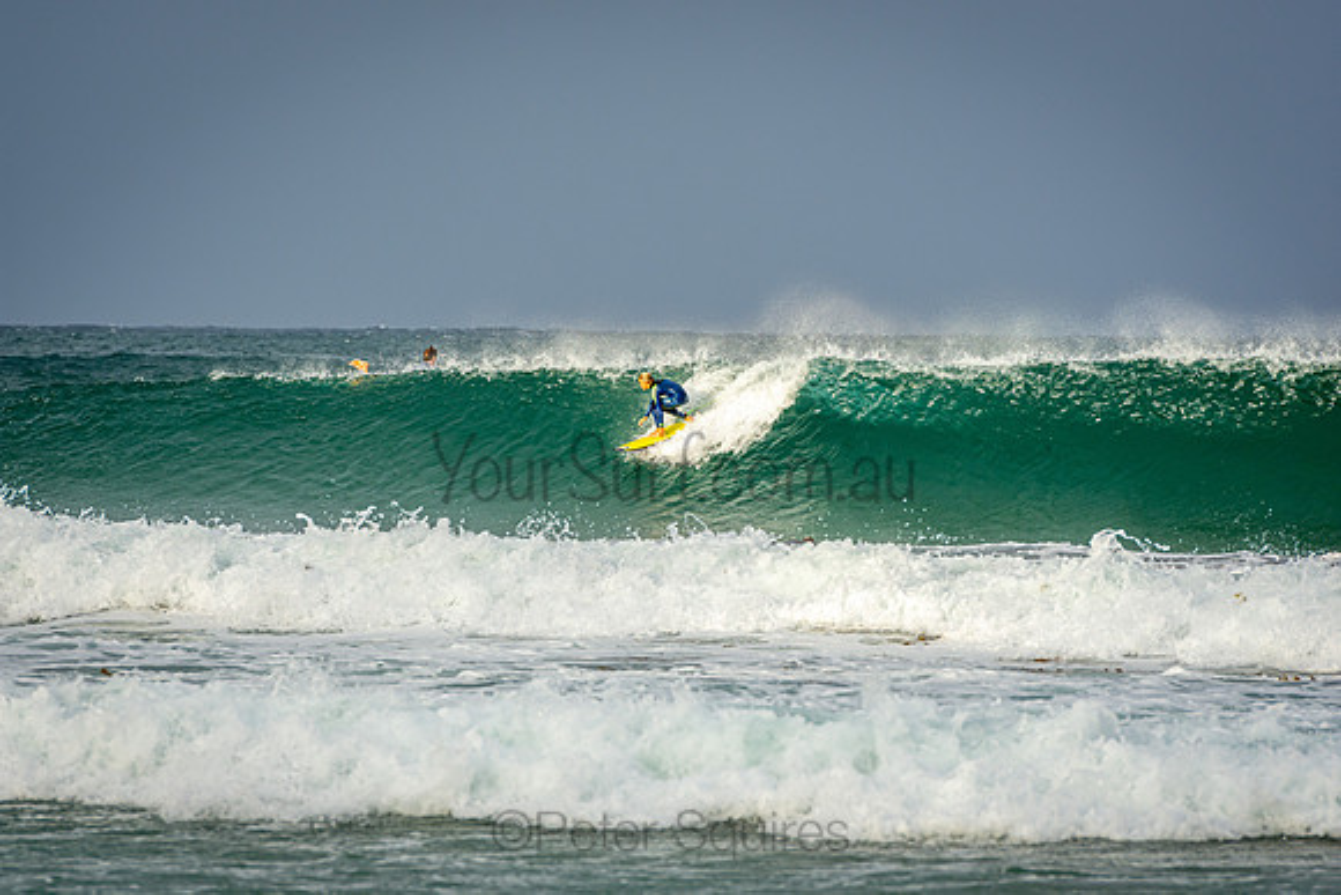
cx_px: 670
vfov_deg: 4.6
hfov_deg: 6.9
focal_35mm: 300
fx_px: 11177
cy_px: 448
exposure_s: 1/500
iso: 200
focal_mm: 200
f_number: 5.6
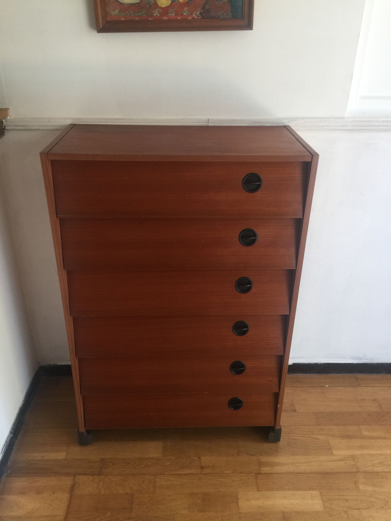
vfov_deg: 61.7
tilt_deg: -30.0
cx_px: 196
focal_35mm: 29
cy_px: 260
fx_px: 437
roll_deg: +0.0
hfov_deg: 48.2
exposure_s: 1/33
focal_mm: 4.15
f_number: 2.2
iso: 40
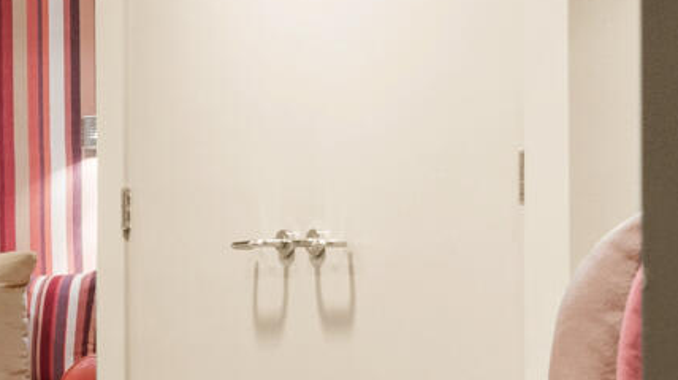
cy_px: 383
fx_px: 2246
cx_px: -1117
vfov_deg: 9.6
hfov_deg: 12.2
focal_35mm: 125
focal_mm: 17
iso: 640
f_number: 8
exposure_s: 1/1.67
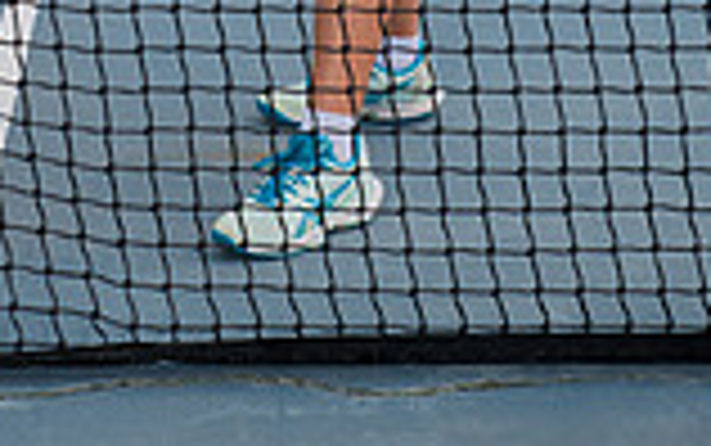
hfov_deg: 15.0
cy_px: -559
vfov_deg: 8.7
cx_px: 284
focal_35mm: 139
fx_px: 2695
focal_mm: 48
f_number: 5.6
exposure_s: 1/400
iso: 100
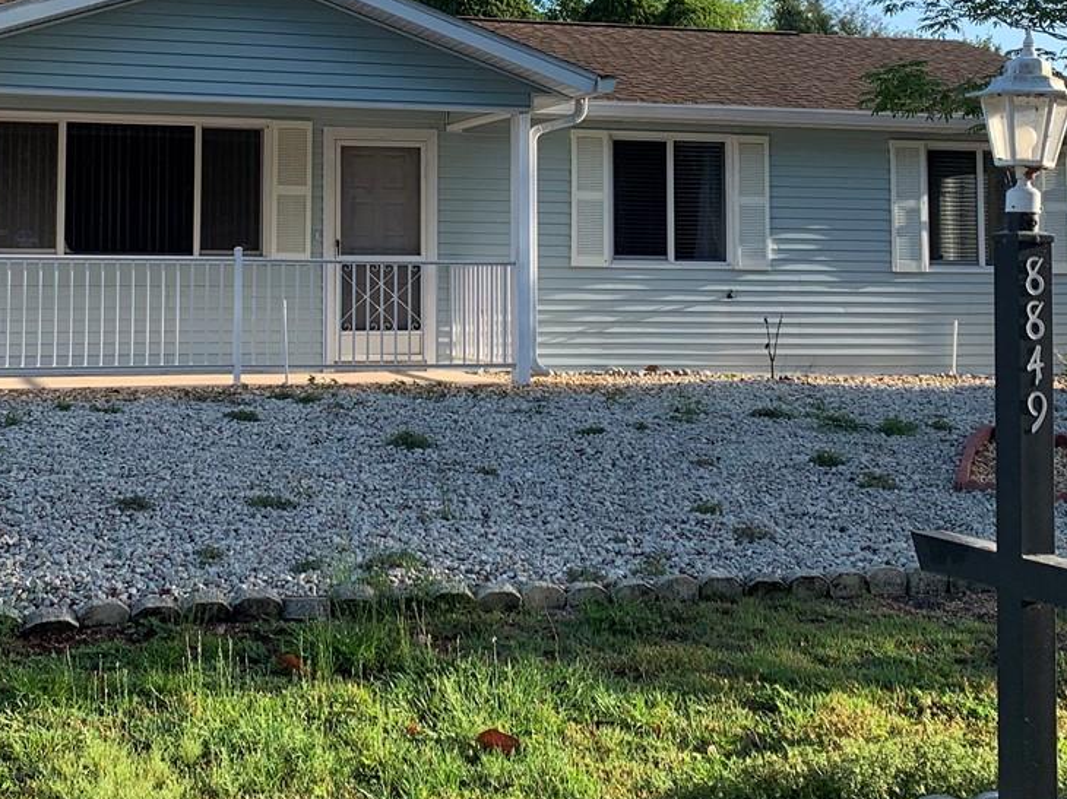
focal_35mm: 57
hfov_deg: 33.6
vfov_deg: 25.3
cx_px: 380
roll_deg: -0.7
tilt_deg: +4.8
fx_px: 1756
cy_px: 190
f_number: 1.8
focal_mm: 4.25
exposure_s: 1/1021
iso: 25
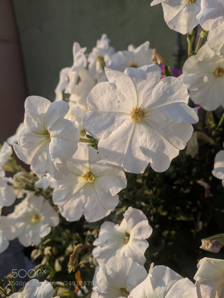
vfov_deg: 67.3
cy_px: 149
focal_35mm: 26
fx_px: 224
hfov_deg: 53.1
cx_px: 112
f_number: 2
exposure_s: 1/940
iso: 50
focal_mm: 4.67
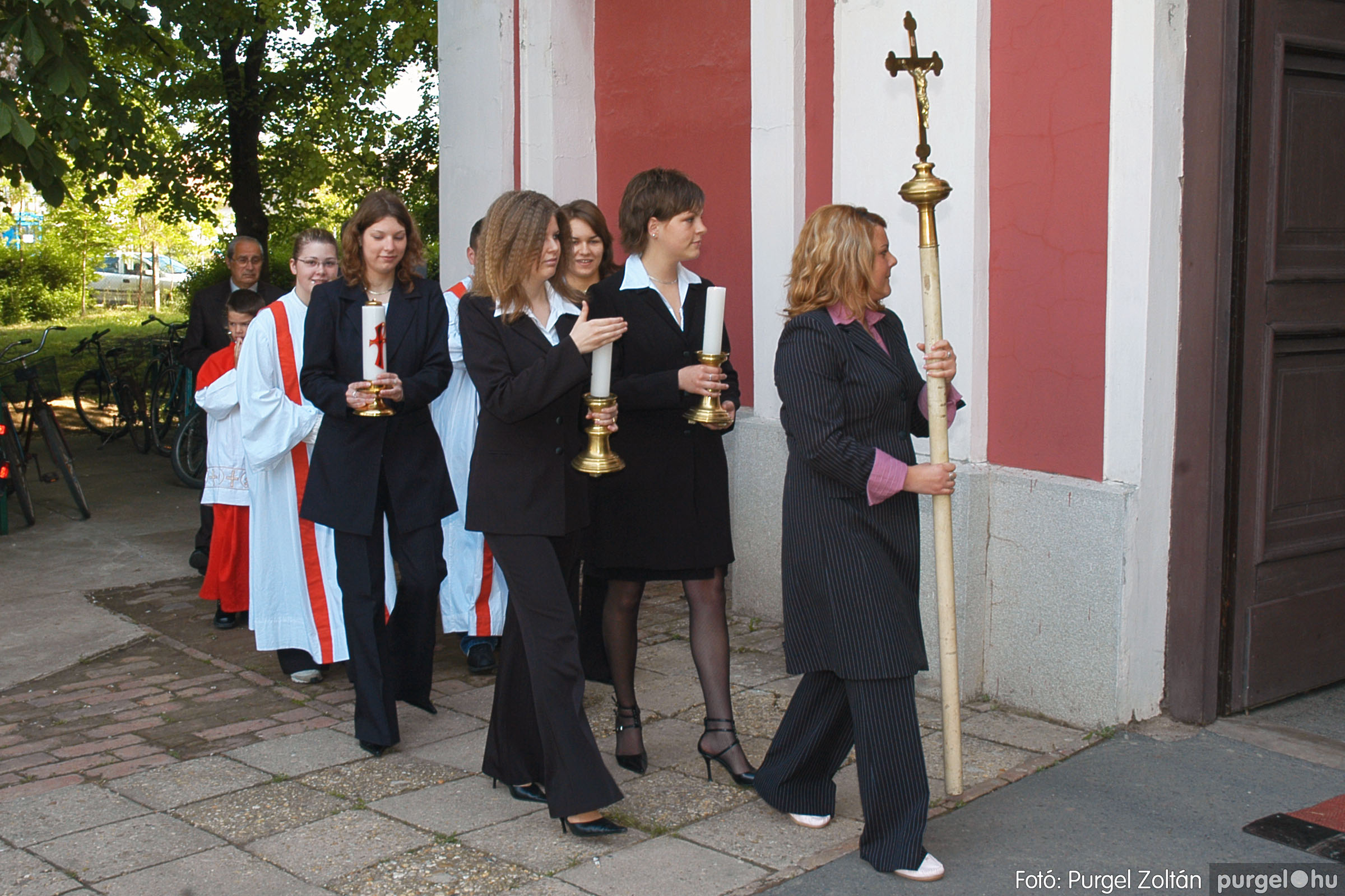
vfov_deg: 36.9
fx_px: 1345
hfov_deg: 53.1
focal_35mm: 36
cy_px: 448
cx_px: 672
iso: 200
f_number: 7.1
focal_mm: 24
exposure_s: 1/100
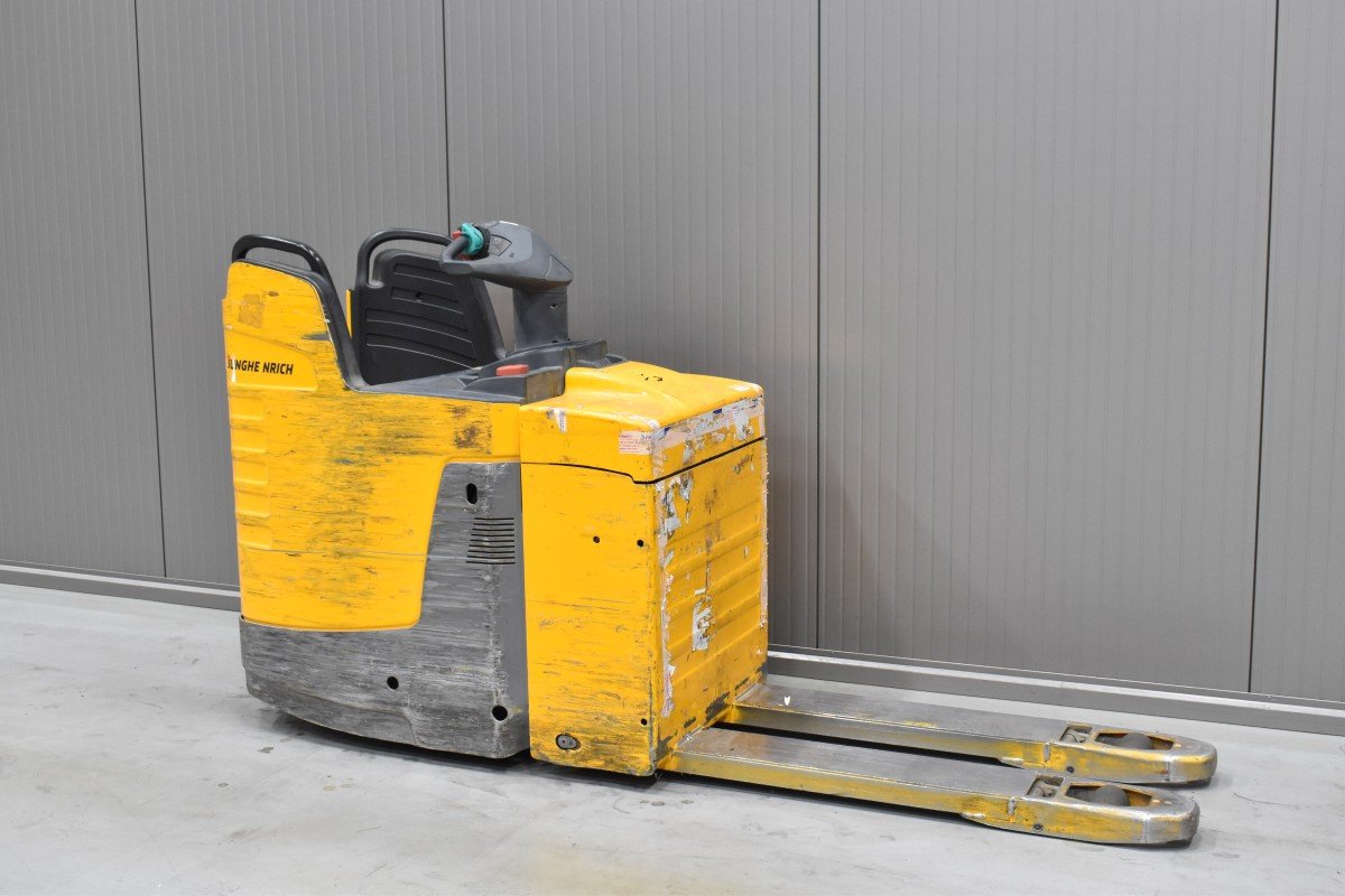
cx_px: 672
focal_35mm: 44
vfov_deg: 30.8
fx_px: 1625
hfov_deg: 45.0
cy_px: 448
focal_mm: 29
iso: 1600
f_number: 6.3
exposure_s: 1/30
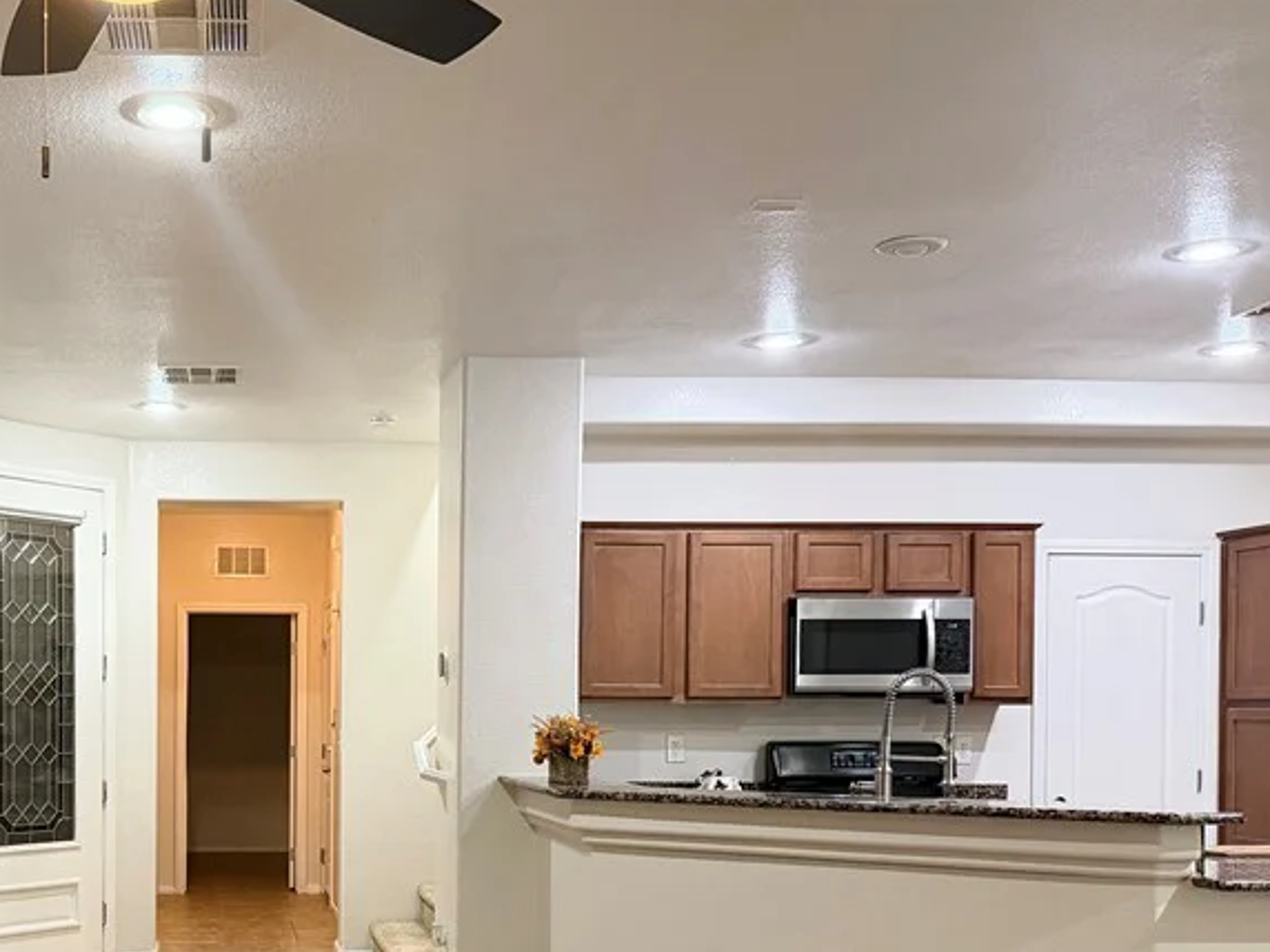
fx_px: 1578
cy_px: 723
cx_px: 298
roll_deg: -0.2
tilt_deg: -0.6
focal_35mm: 43
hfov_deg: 42.3
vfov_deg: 32.9
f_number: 1.78
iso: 320
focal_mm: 6.76
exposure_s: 1/60
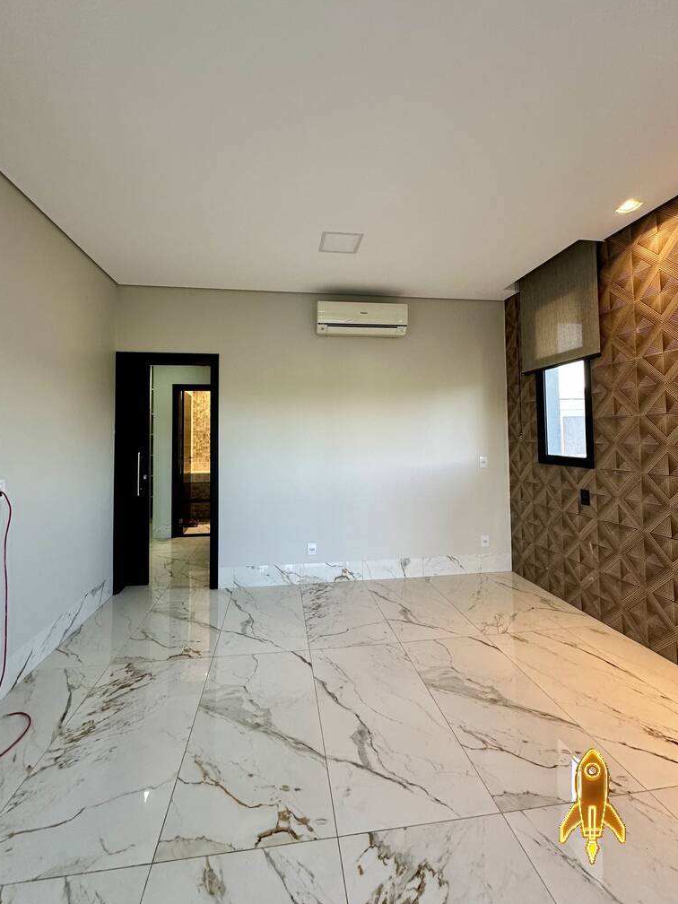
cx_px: 329
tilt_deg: +4.2
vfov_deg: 98.0
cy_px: 422
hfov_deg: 81.7
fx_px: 392
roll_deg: -0.4
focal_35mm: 15
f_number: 2.2
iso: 160
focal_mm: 2.22
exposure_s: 1/120
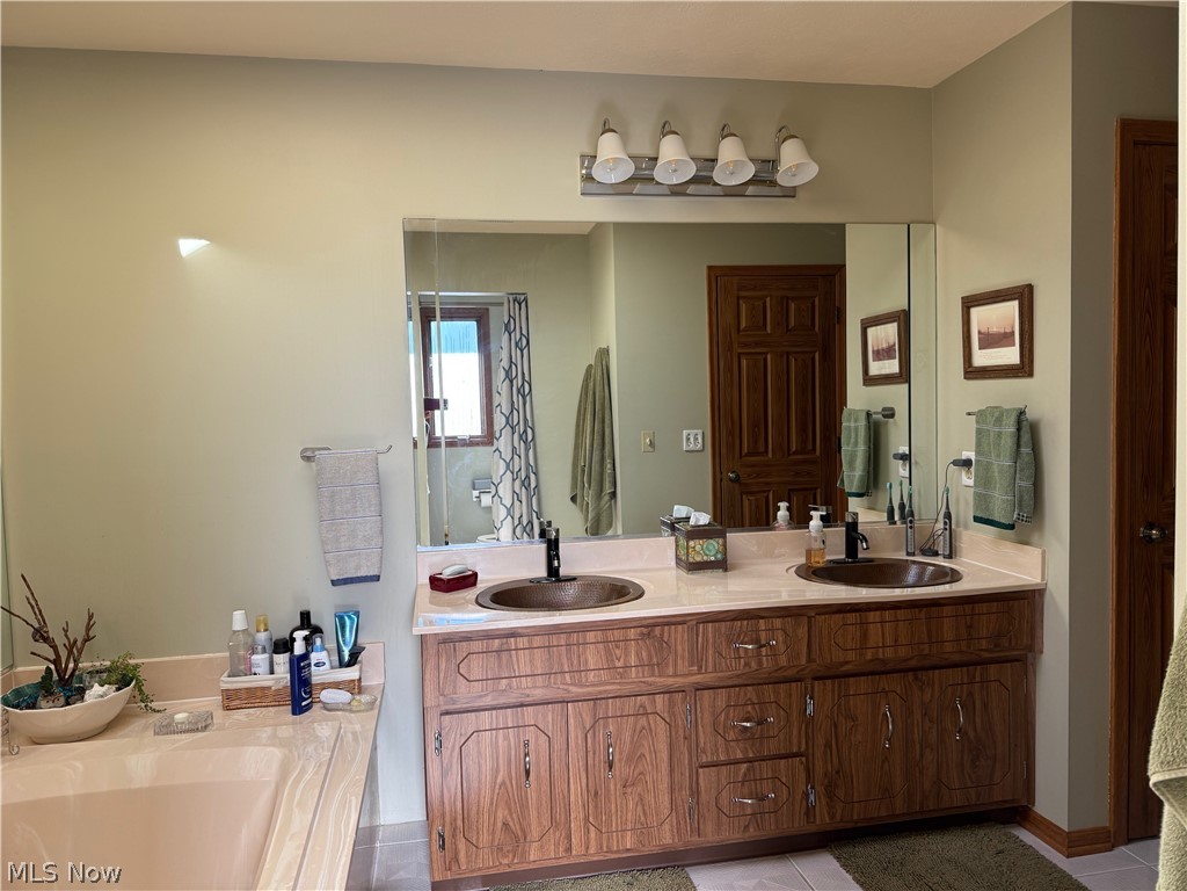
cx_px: 594
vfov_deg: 56.8
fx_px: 823
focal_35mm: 24
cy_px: 446
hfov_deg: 71.6
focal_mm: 6.76
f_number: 1.78
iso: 125
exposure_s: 1/178
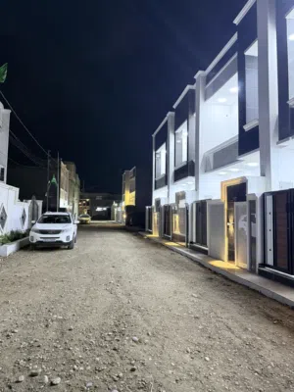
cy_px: 196
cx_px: 147
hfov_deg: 56.8
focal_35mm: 24
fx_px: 272
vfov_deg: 71.6
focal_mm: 6.76
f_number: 1.78
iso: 500
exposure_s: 1/51
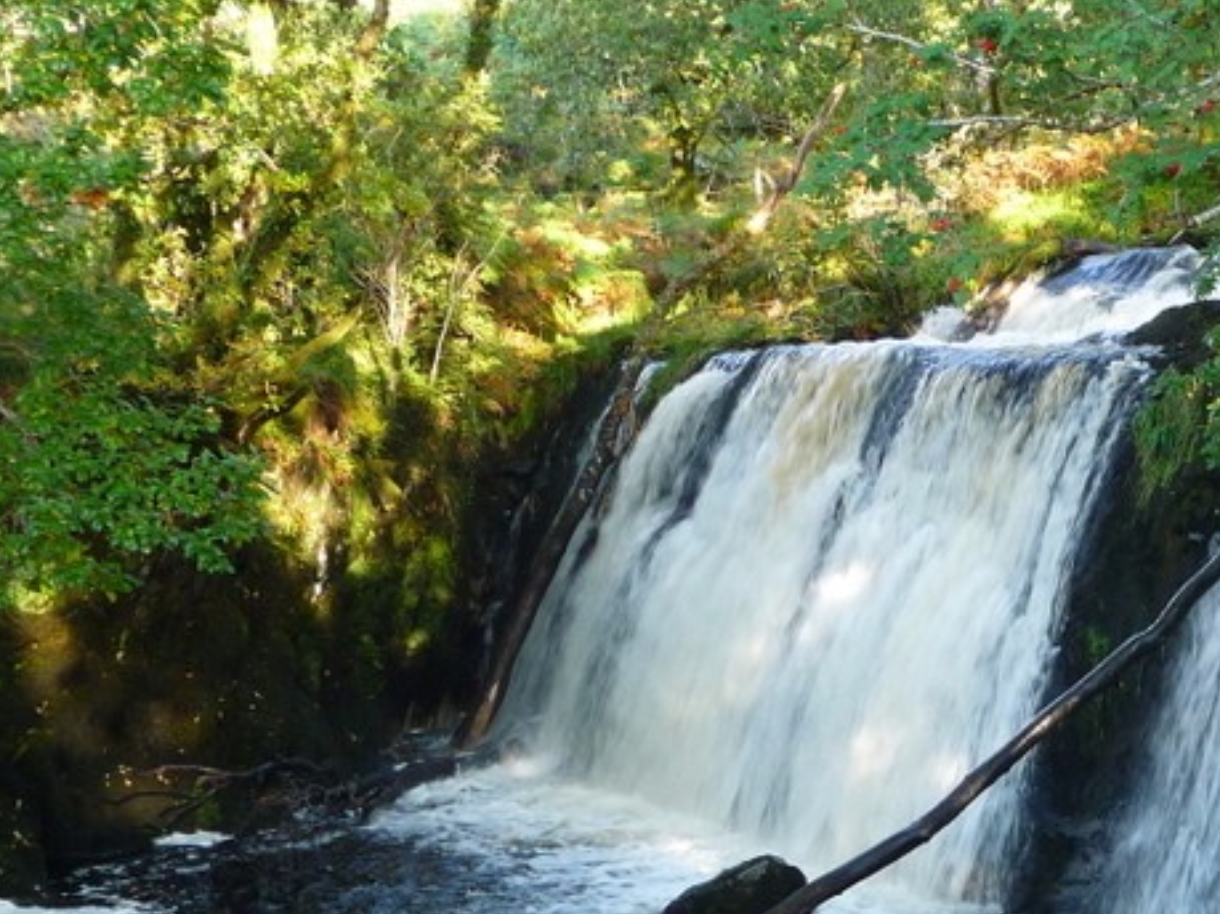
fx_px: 2643
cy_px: 627
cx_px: 1034
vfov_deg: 19.6
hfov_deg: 25.4
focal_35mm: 75
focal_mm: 7.1
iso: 125
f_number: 4
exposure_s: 1/30
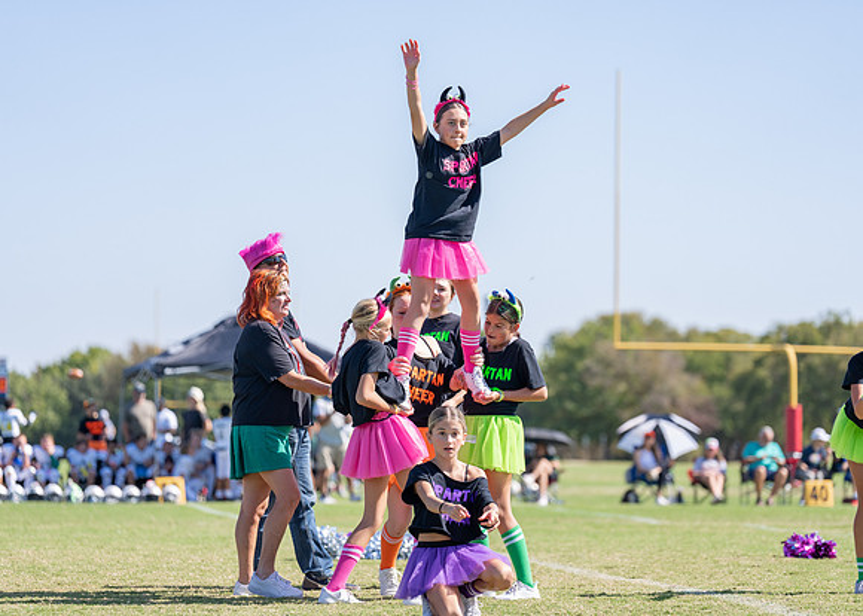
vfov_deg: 10.3
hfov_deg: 14.4
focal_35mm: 139
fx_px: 3415
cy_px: 308
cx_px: 432
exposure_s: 1/3200
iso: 320
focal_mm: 133
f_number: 2.8
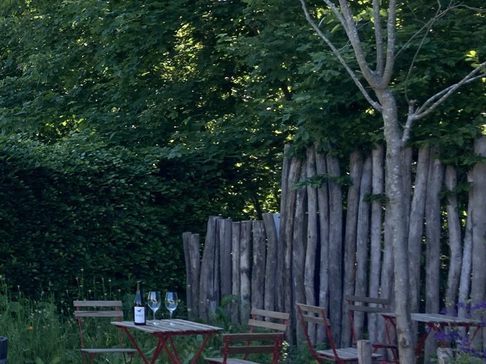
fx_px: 1052
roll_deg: +0.5
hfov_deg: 23.6
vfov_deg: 19.6
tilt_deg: +2.6
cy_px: 166
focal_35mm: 75
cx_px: -108
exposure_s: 1/685
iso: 20
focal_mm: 3.99
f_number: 1.8
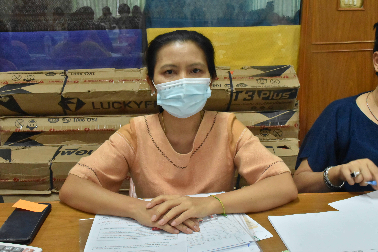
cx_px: 189
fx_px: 425
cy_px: 126
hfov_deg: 47.9
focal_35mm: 40
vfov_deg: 33.0
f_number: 18
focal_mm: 27
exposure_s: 1/30
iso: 3200
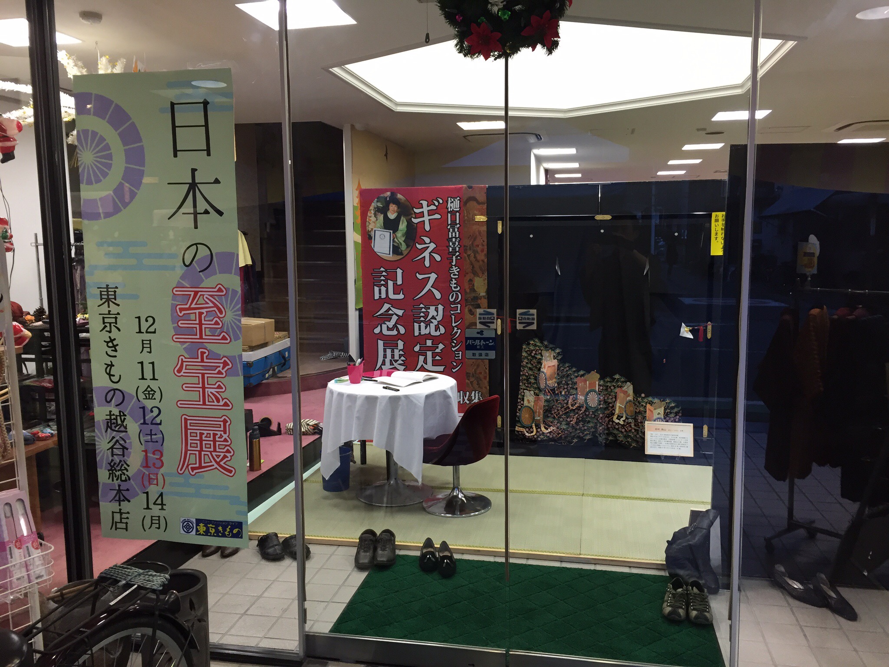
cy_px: 334
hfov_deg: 61.7
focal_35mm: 29
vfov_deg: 48.2
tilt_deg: -6.7
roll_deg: -0.8
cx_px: 444
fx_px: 745
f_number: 2.2
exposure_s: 1/30
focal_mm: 4.15
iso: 40
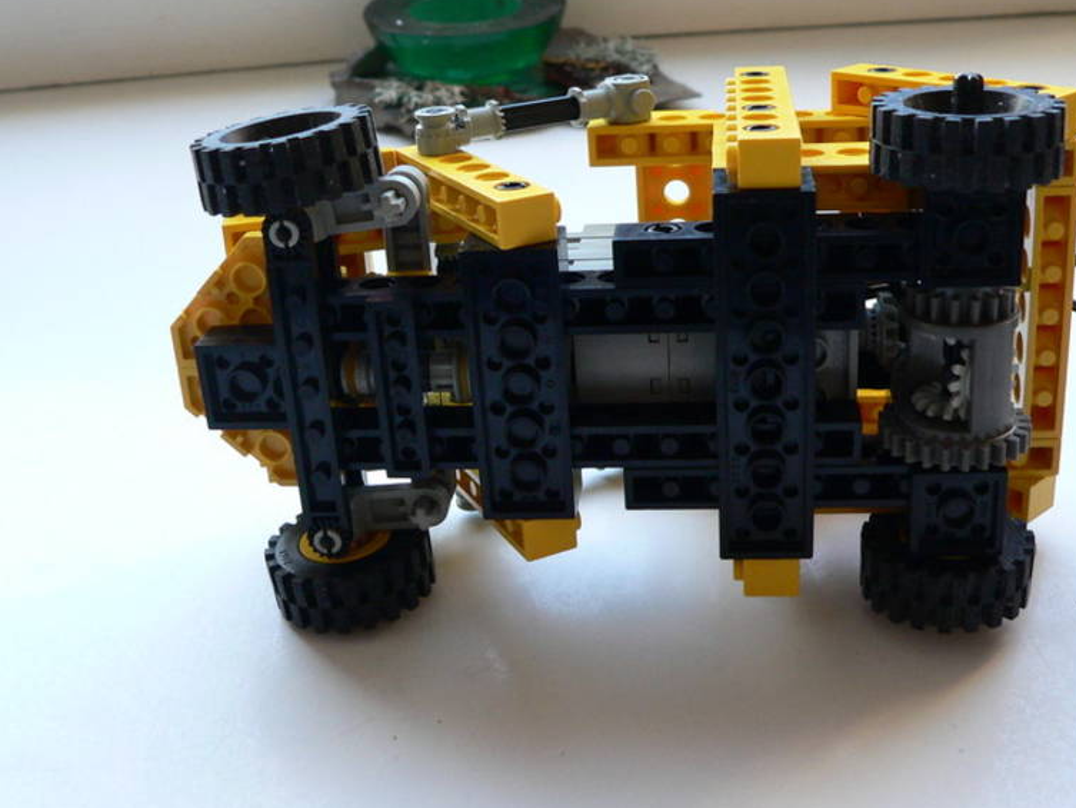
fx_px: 1337
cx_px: 596
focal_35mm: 43
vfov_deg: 33.6
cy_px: 405
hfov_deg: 43.8
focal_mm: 6
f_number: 2.8
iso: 200
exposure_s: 1/40
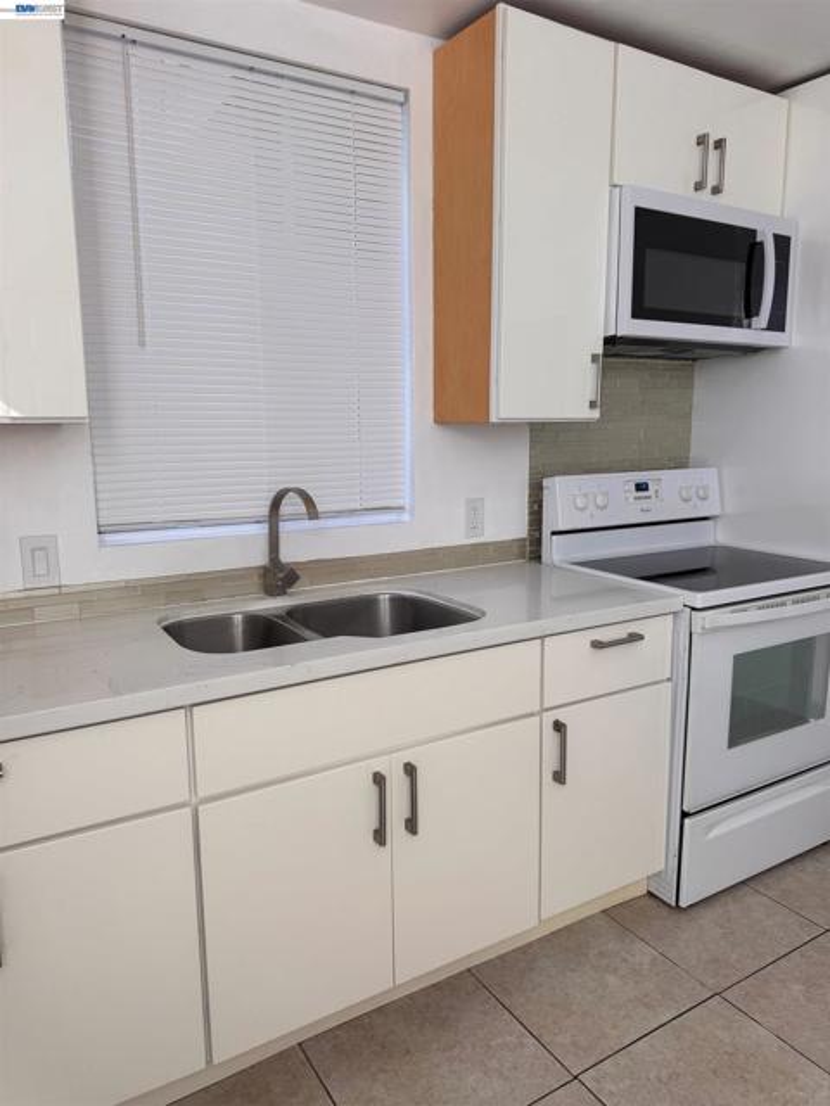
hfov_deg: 56.8
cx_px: 415
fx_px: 767
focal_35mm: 24
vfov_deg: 71.6
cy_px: 553
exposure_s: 1/320
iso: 80
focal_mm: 6.76
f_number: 1.78
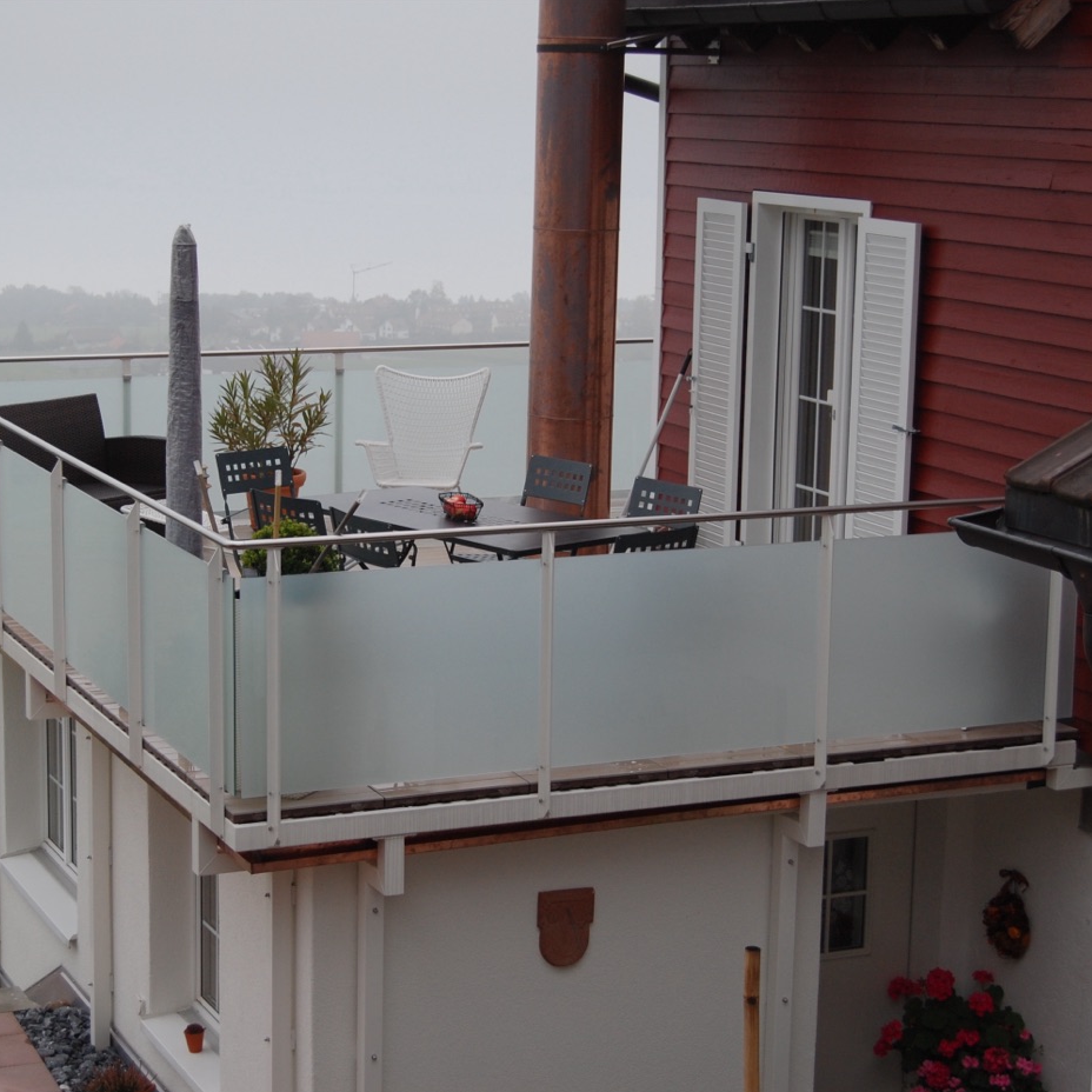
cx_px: 417
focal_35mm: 73
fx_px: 2605
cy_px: 547
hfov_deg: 23.6
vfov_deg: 23.7
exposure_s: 1/500
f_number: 5
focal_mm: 38
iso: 360
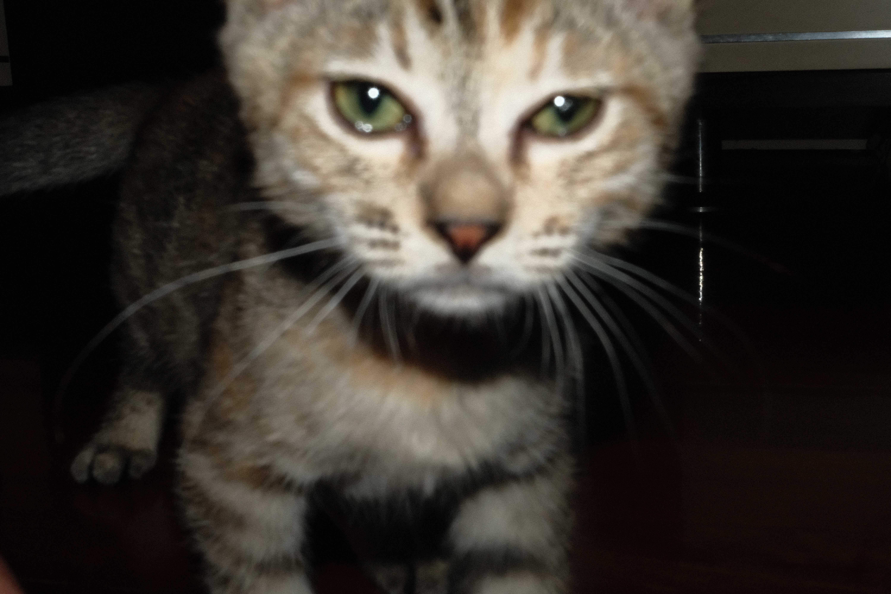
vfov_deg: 24.2
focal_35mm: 56
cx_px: 446
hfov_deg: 35.6
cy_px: 297
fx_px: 1386
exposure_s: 1/30
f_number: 22
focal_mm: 37.1
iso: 3200
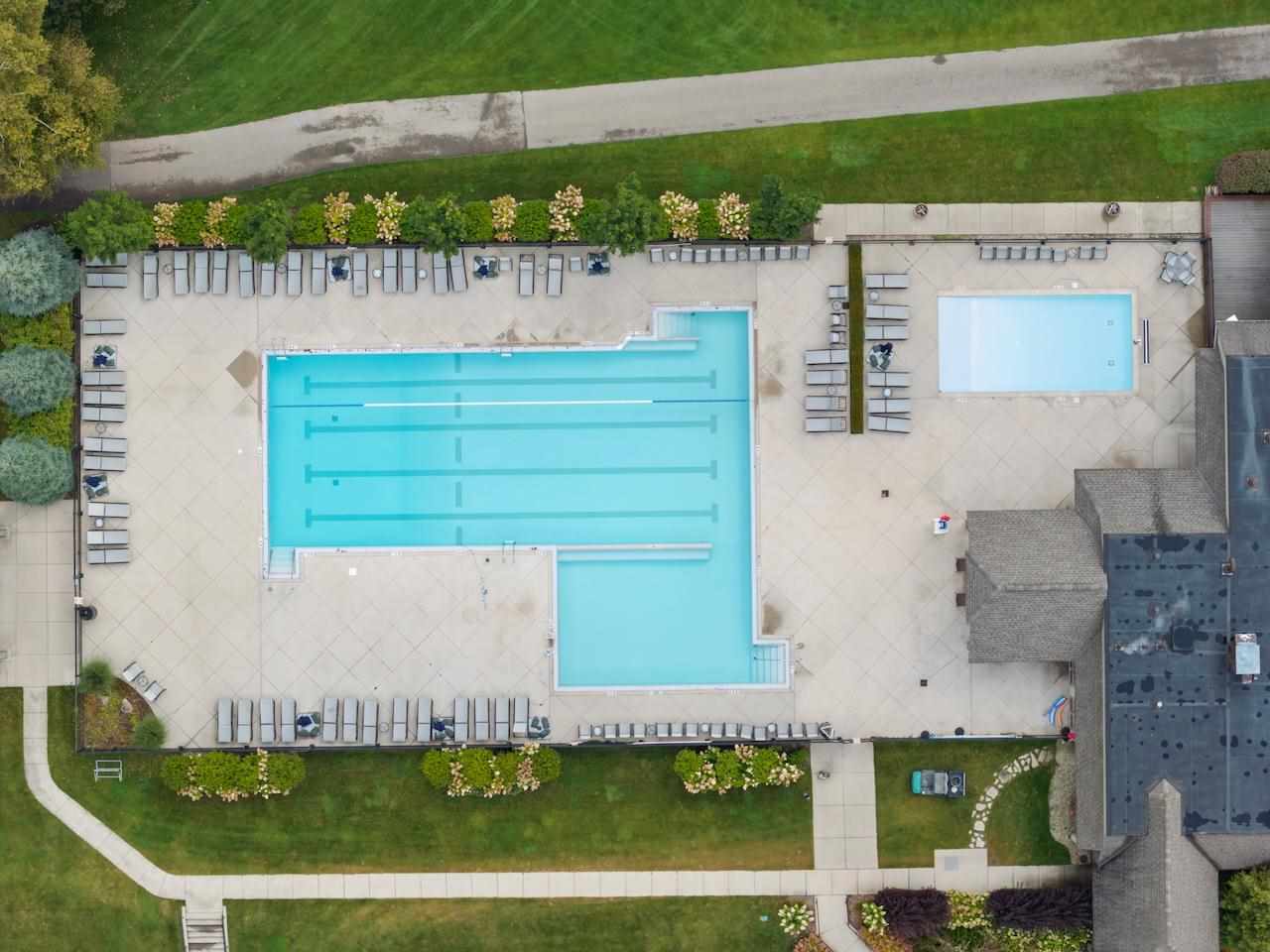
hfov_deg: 27.8
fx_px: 2568
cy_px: 476
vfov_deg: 21.0
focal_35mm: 70
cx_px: 635
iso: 100
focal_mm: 19.35
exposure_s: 1/640
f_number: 2.8
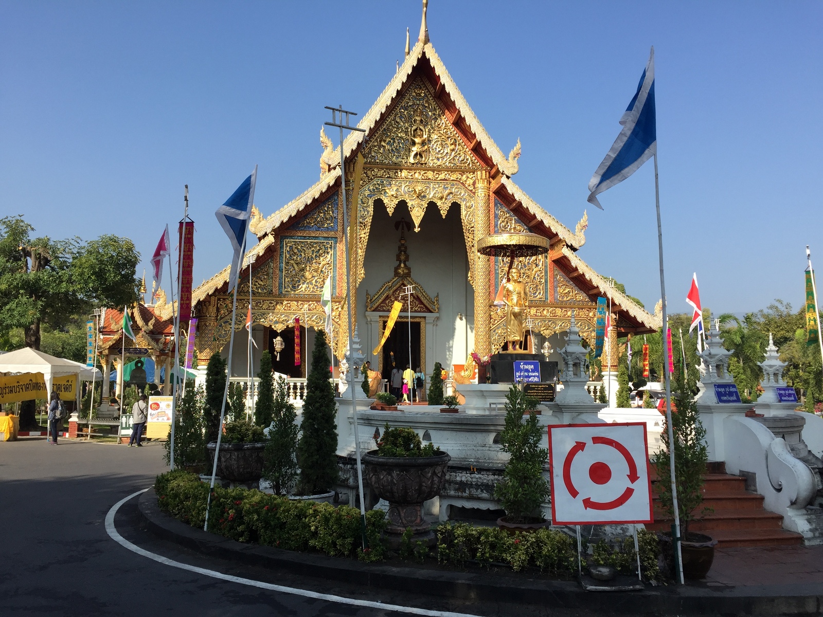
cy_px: 308
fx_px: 689
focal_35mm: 29
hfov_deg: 61.7
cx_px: 412
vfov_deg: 48.2
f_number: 2.2
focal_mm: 4.15
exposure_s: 1/1276
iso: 32
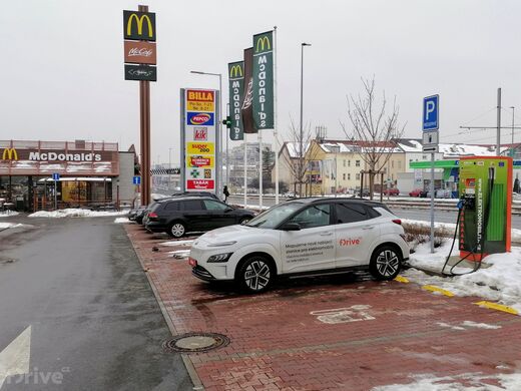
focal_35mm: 34
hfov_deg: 54.0
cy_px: 196
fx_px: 512
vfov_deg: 41.8
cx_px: 260
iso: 50
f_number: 1.8
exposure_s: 1/128
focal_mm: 5.3
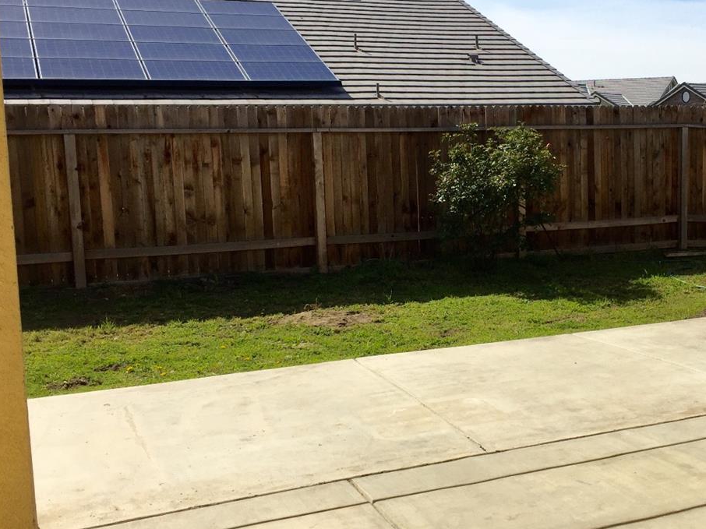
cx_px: 507
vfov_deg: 30.3
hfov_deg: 38.9
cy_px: 263
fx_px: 979
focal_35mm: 48
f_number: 2.2
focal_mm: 4.15
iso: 32
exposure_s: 1/2475
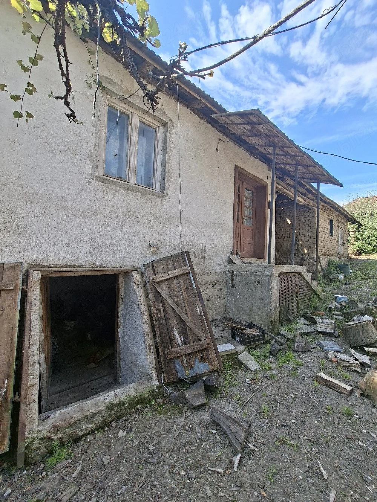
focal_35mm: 13
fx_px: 189
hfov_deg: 89.9
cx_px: 188
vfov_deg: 106.2
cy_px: 251
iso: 40
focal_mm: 1.74
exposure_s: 1/588
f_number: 2.2
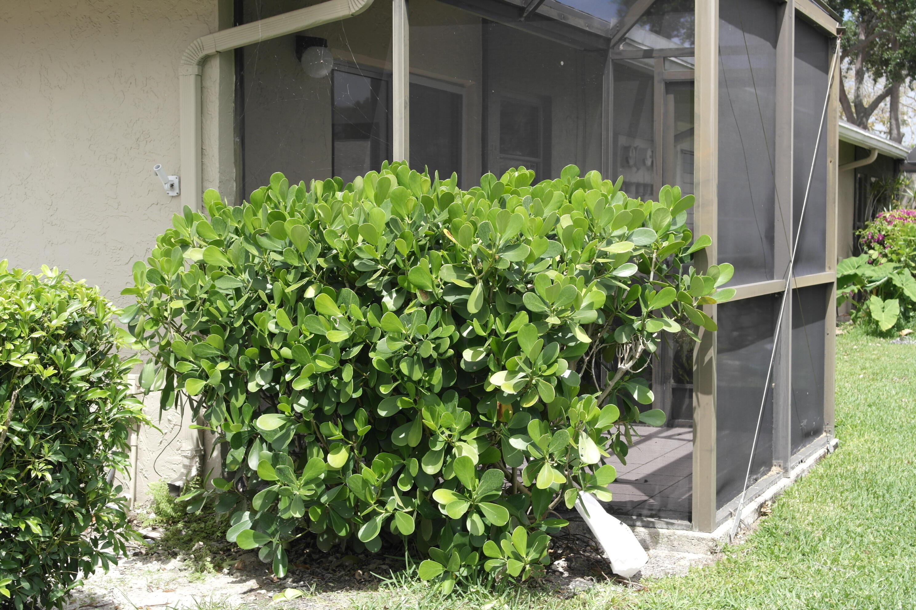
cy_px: 305
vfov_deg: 23.4
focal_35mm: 58
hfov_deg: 34.5
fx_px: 1476
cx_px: 458
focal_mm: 38
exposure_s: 1/125
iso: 100
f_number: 10
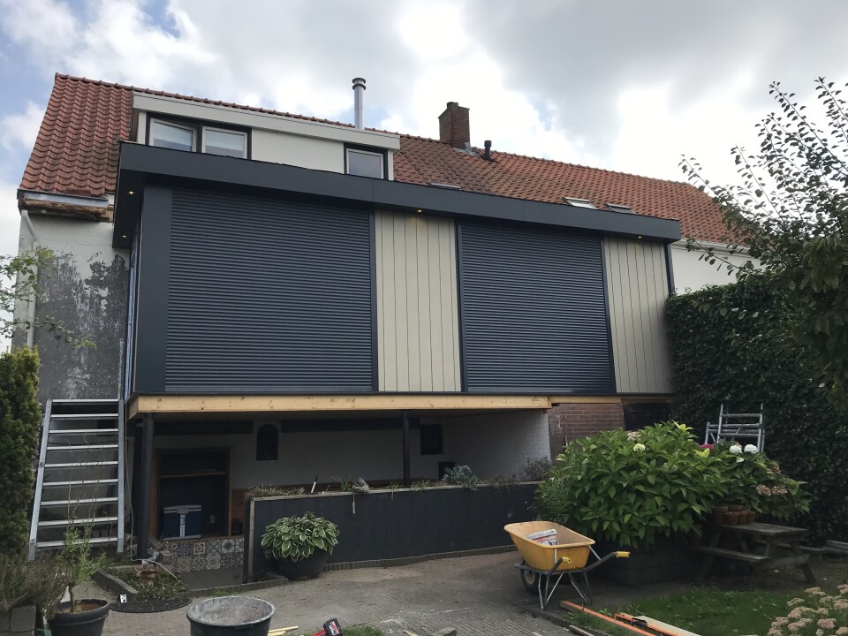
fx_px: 686
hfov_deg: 63.4
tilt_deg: +10.2
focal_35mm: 28
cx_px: 424
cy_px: 318
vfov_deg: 49.7
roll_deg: +2.4
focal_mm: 3.99
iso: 20
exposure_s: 1/2128
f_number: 1.8
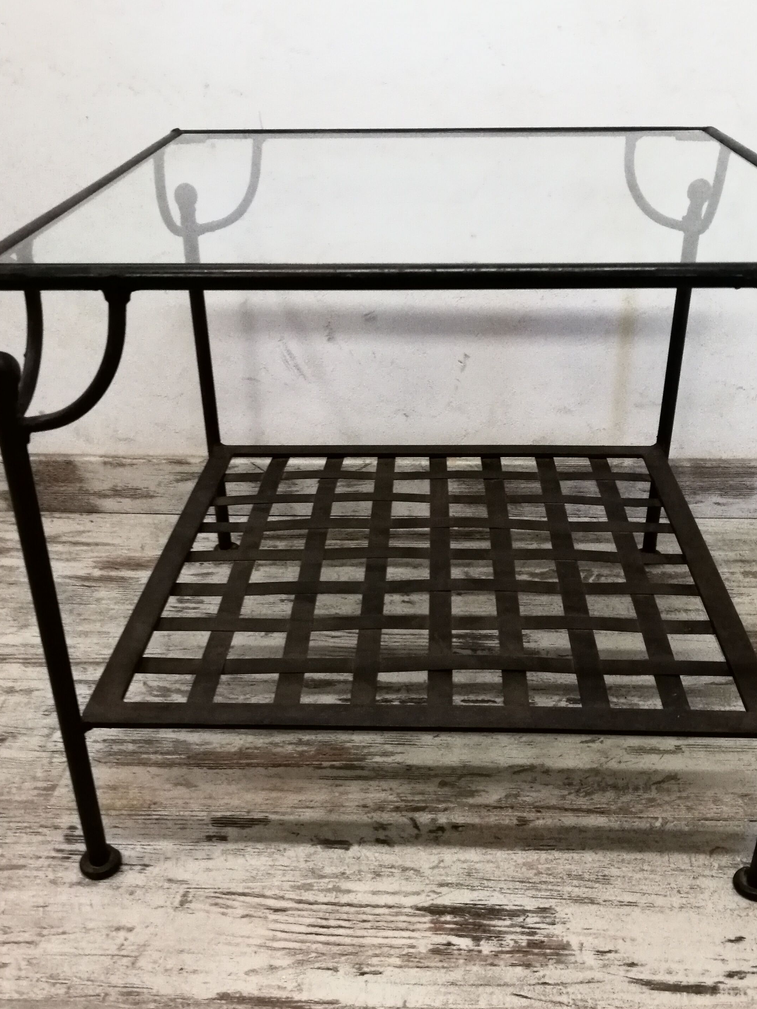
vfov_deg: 52.5
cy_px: 565
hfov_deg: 40.7
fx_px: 1021
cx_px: 407
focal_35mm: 35
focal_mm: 2.38
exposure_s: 1/50
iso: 160
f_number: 2.2
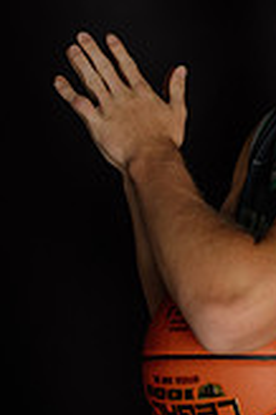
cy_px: 124
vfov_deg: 27.1
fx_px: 853
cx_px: 289
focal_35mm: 74
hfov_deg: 17.9
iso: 100
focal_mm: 18
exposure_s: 1/250
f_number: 1.8
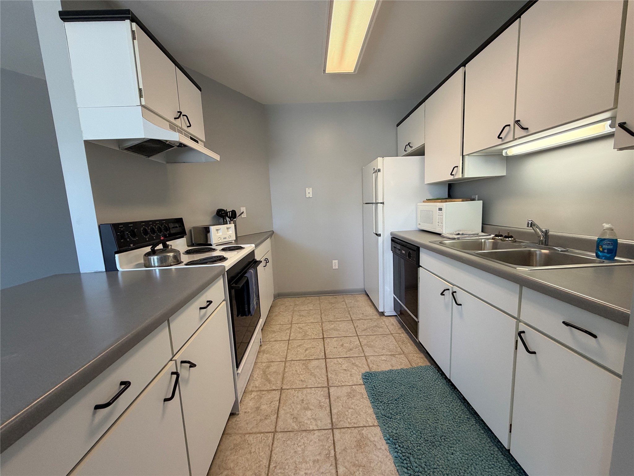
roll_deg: +2.2
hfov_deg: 102.1
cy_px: 238
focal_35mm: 14
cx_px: 317
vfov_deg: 85.7
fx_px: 256
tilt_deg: -6.7
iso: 200
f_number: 2.2
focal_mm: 2.22
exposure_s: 1/120
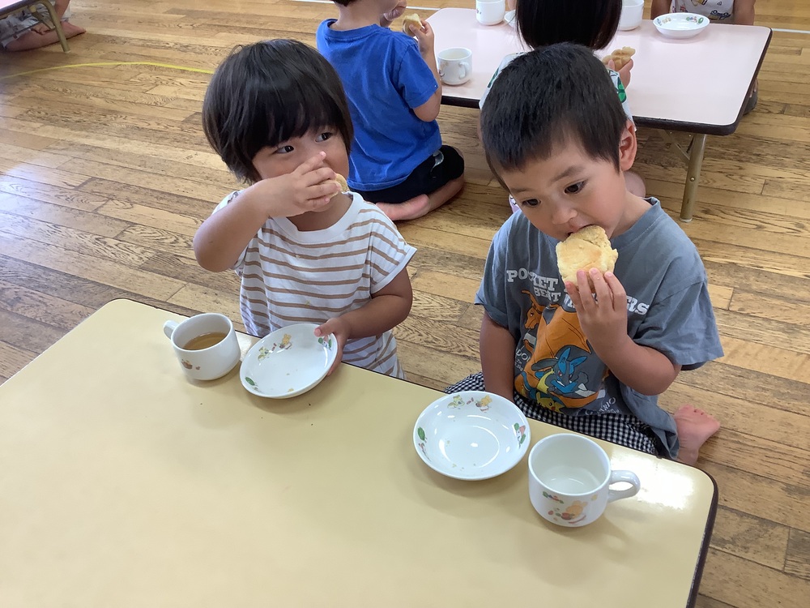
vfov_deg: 45.4
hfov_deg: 58.4
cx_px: 405
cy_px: 304
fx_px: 725
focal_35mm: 31
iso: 80
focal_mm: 3.3
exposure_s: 1/60
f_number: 2.4
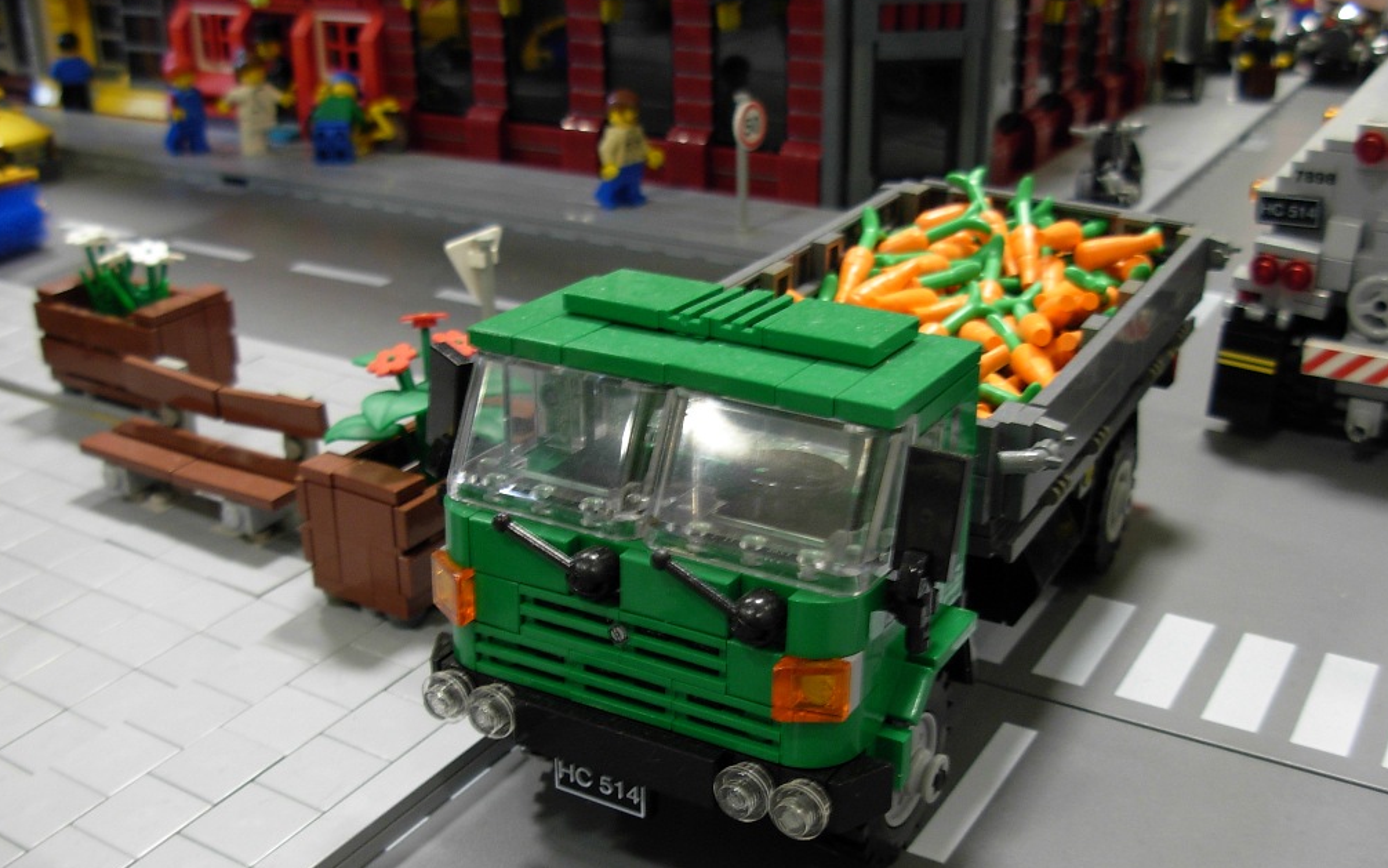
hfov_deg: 48.2
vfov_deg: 31.2
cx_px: 697
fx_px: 1551
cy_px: 487
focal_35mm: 41
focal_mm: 6.3
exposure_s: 1/4
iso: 109
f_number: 2.9
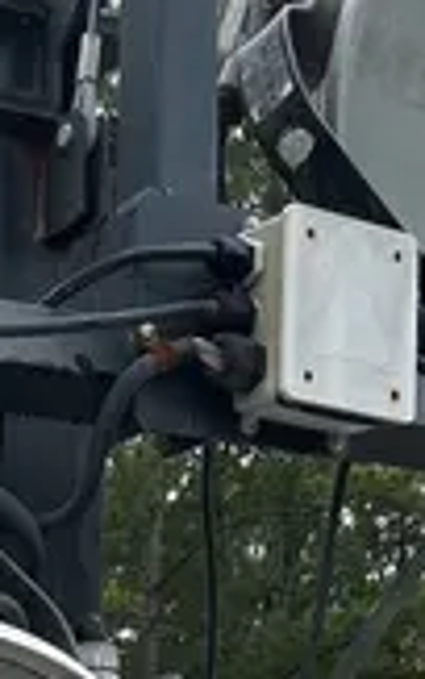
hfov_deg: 10.3
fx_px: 2296
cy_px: 1273
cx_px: -154
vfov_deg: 14.5
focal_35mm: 124
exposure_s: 1/1808
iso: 50
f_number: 1.5
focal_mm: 5.7
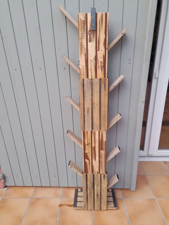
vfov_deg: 69.4
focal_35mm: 25
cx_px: 84
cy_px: 112
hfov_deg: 54.9
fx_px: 163
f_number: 2
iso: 20
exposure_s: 1/100
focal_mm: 4.6
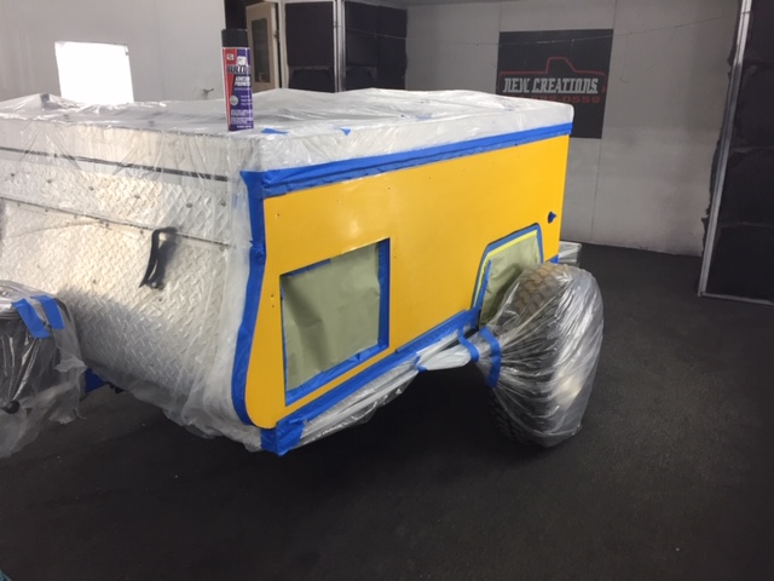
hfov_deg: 61.7
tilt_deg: -17.9
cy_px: 290
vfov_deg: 48.2
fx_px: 648
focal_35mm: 29
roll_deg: -0.8
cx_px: 387
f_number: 2.2
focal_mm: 4.15
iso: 32
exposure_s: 1/40
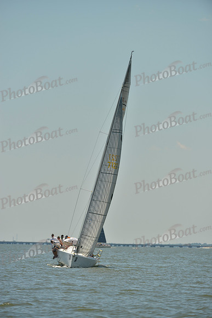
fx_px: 2472
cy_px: 159
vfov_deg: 7.4
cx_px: 106
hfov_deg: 4.9
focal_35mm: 280
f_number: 6.3
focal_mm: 280
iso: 200
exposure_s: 1/1600
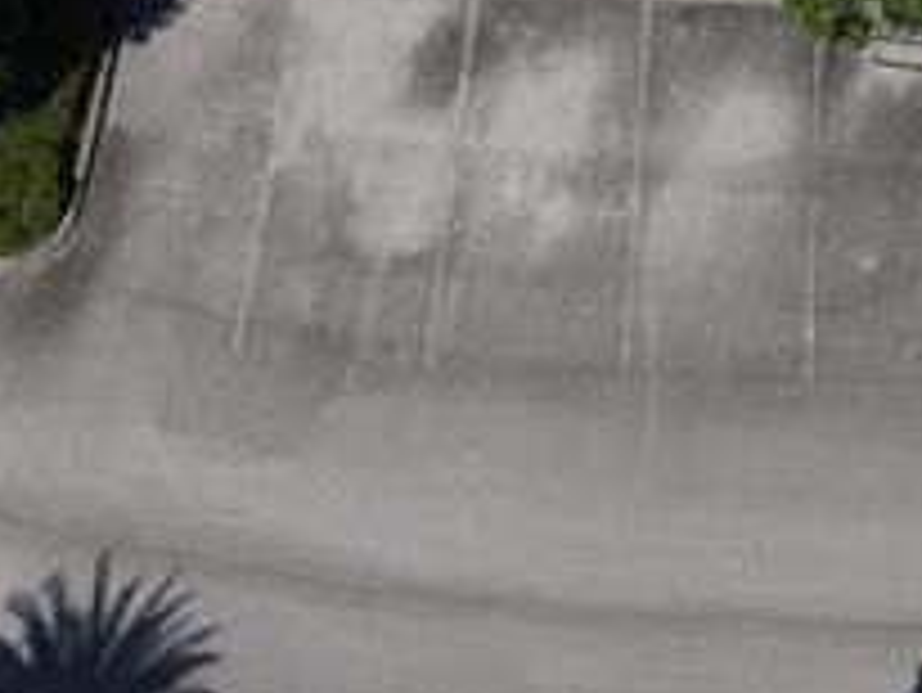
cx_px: 1138
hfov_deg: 15.7
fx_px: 3198
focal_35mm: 120
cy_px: -1008
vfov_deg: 10.5
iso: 100
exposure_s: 1/1000
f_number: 2.8
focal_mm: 4.5
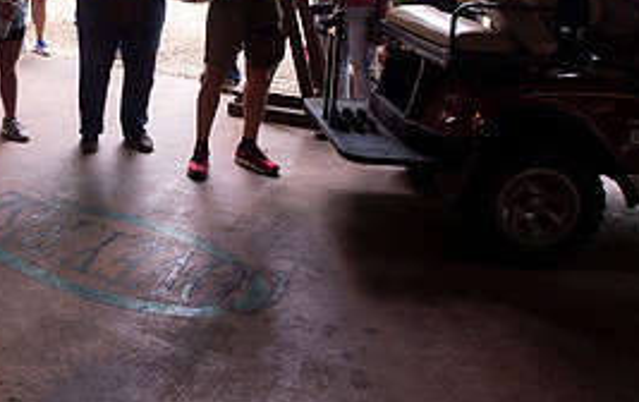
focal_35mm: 40
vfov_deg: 29.9
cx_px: 79
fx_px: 698
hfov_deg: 45.2
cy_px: -1
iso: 800
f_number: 3.2
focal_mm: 17
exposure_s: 1/60
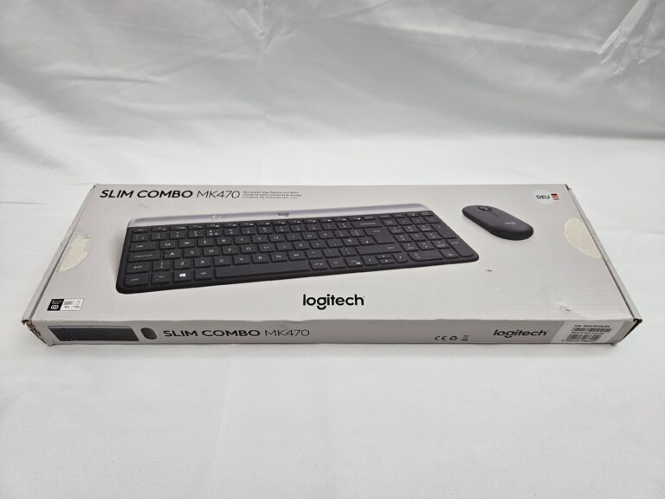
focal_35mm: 23
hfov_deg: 73.9
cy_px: 250
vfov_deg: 58.9
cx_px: 332
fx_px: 442
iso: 25
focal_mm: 5.4
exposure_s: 1/173
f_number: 1.8
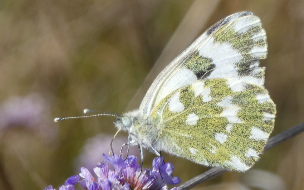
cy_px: 114
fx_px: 3877
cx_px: 152
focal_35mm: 468
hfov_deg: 4.5
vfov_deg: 2.8
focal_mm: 78.8
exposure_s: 1/160
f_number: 5.6
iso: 80
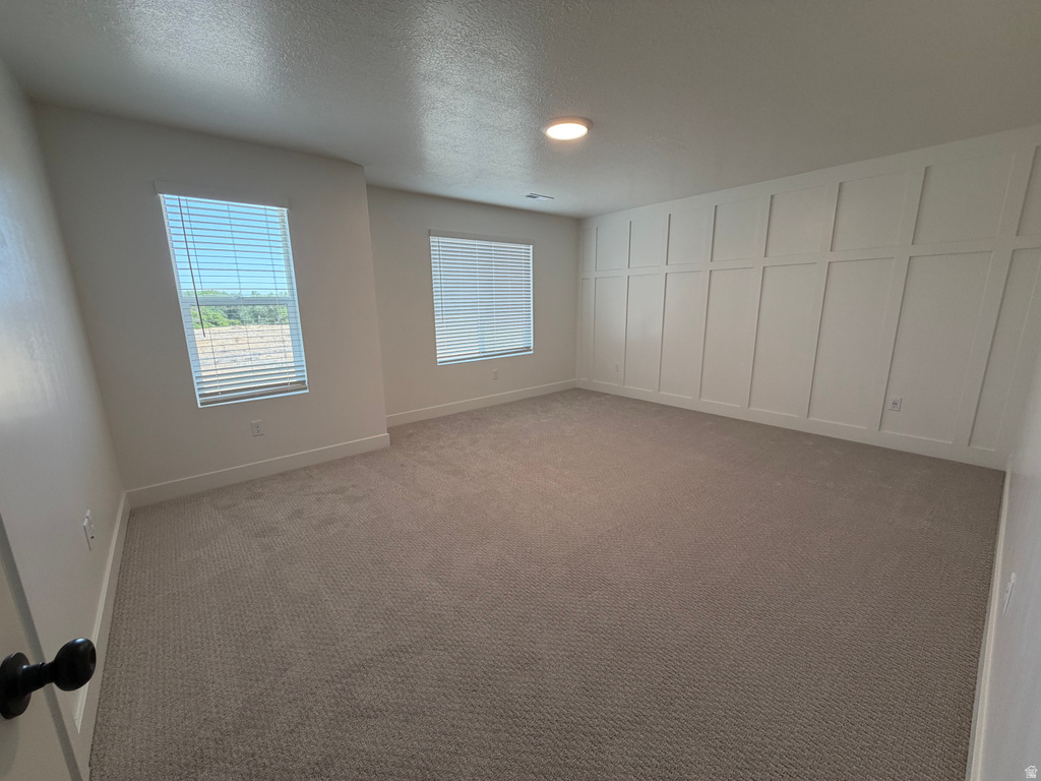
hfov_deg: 102.1
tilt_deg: -11.6
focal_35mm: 14
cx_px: 520
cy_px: 390
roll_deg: +0.6
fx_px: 421
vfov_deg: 85.7
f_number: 2.2
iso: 100
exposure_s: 1/120
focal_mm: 2.22
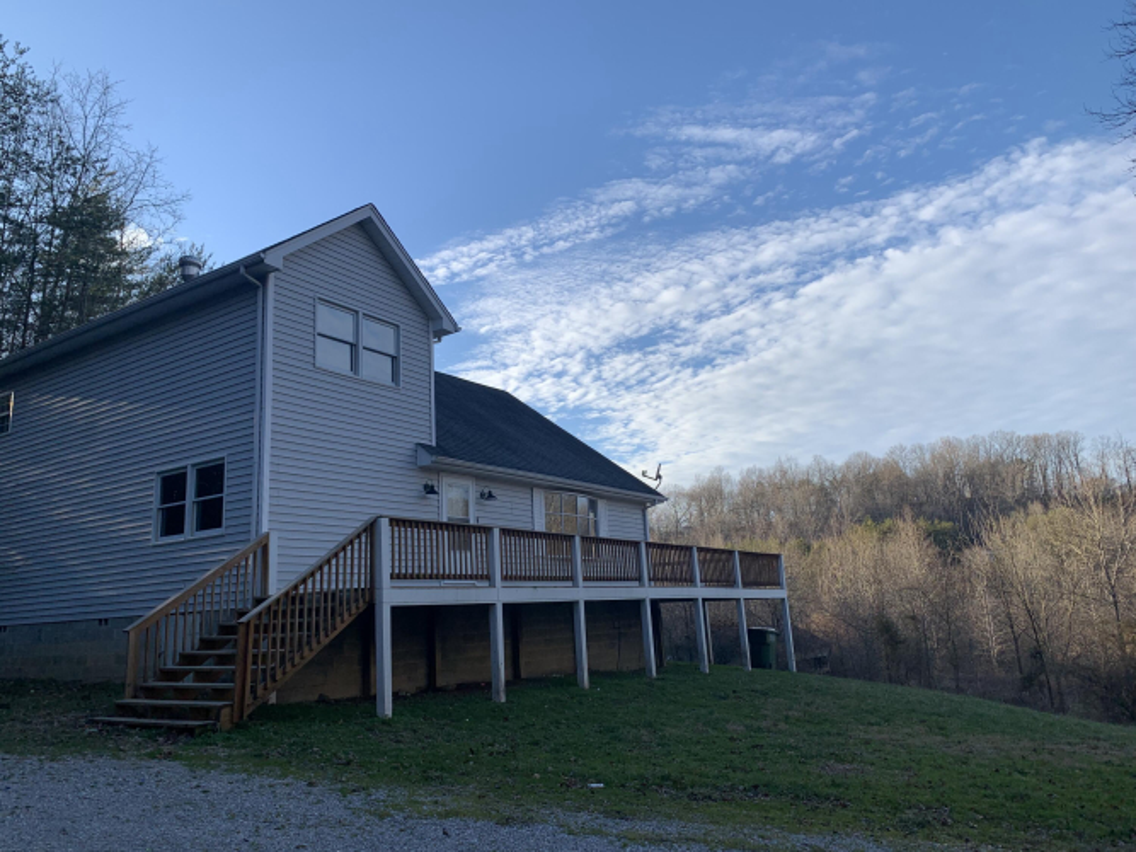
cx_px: 568
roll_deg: +2.5
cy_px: 426
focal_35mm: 26
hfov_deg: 67.3
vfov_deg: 53.0
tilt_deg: +12.0
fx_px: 853
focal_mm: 4.25
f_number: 1.8
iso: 25
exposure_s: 1/1350
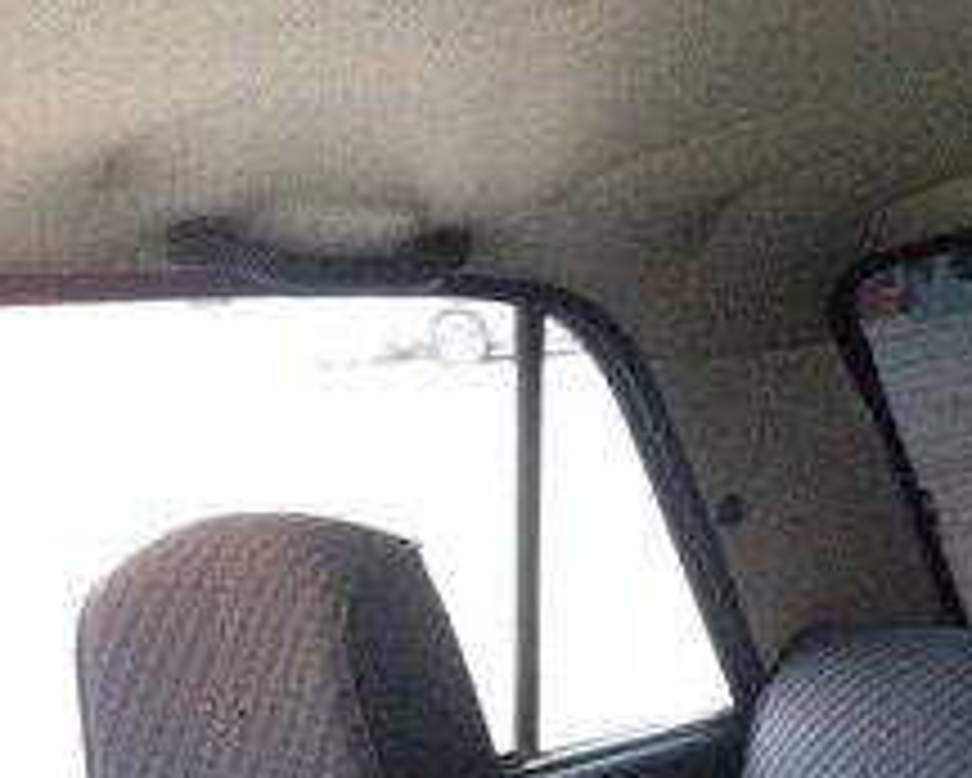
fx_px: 2130
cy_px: 1003
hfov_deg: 25.1
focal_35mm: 74
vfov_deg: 19.2
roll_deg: +4.4
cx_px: 828
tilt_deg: -19.3
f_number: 2.4
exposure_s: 1/17
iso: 400
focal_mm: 4.12
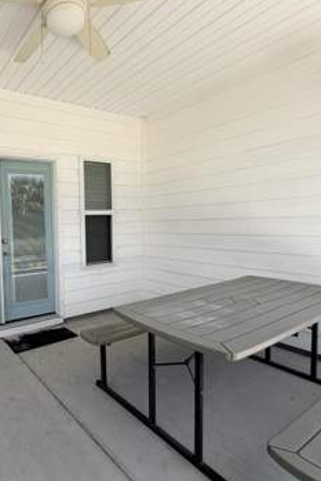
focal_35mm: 20
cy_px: 238
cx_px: 48
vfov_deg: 84.0
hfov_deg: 55.8
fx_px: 267
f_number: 2.2
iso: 50
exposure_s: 1/502
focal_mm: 2.22
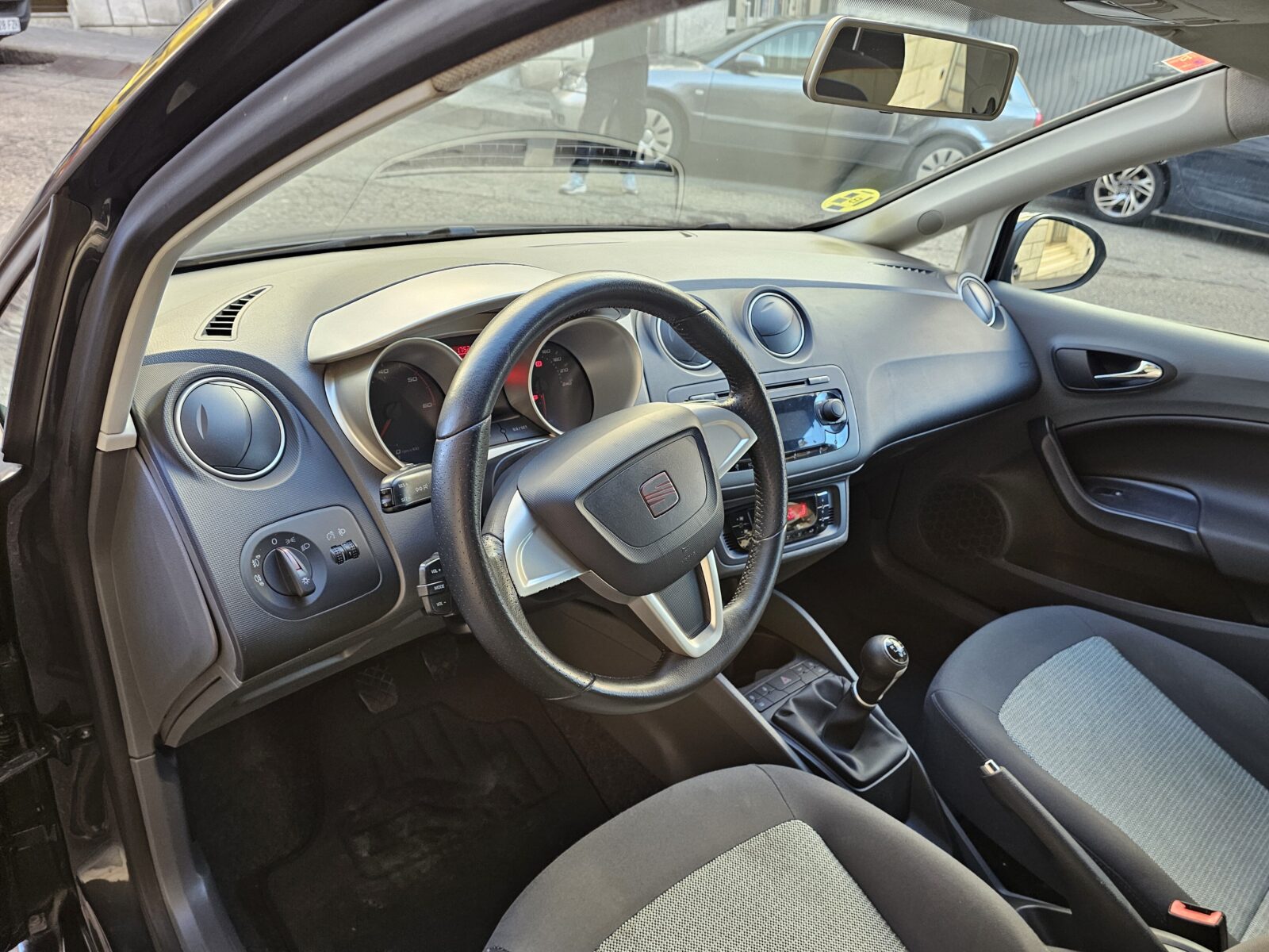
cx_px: 634
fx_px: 843
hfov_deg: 73.9
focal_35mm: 23
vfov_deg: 58.9
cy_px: 476
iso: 200
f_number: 1.7
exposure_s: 1/180
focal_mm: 6.3
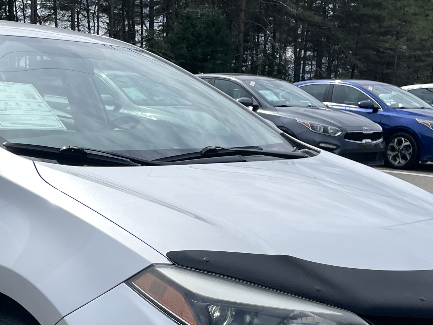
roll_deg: -1.4
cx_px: 107
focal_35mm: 65
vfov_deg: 22.2
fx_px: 813
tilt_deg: -10.2
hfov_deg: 29.3
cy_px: 269
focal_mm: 4.2
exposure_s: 1/4000
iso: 32
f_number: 1.6
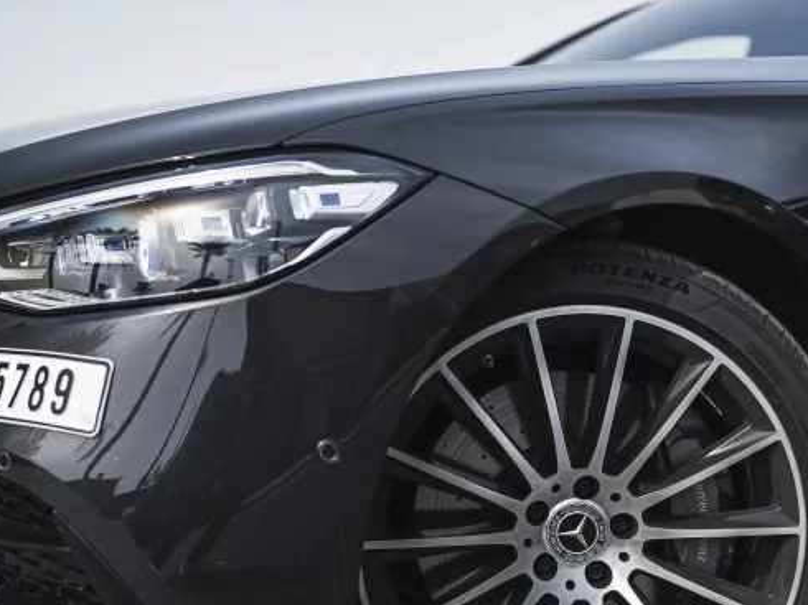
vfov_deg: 26.4
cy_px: 412
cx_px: 386
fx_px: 1283
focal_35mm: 55
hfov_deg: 34.9
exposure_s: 1/250
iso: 100
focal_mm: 35
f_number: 1.4
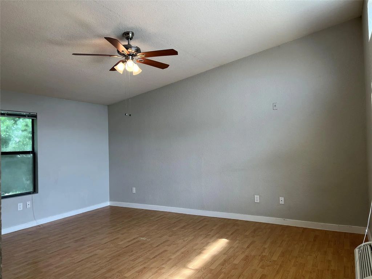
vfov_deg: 53.1
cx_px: 186
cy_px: 140
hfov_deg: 67.3
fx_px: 279
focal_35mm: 26
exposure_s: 1/163
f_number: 1.5
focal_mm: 5.7
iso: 40
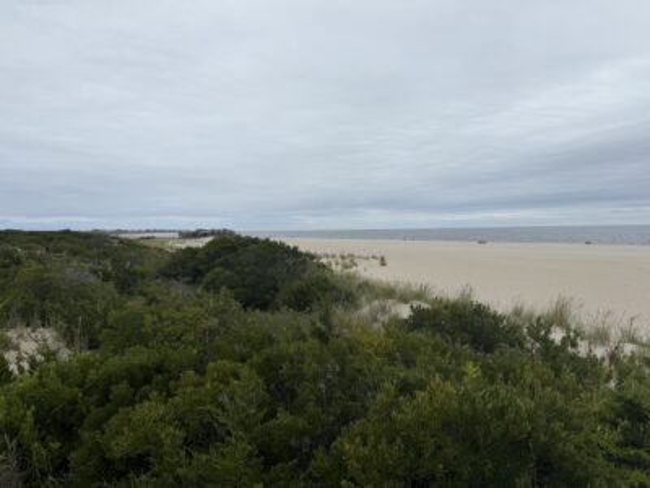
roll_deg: +0.9
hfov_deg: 71.6
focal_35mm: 24
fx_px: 451
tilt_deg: -1.8
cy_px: 244
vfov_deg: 56.8
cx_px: 325
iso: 80
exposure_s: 1/5714
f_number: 1.78
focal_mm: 6.76
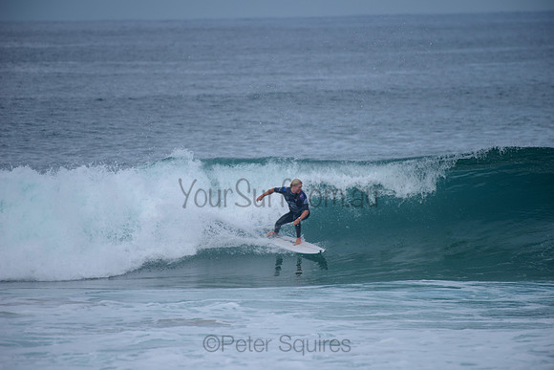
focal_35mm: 500
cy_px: 185
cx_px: 277
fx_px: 7696
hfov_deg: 4.1
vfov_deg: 2.8
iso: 220
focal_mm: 500
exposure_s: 1/2000
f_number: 5.6
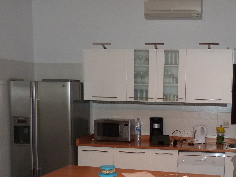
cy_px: 136
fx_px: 361
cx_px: 167
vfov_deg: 27.1
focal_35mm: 53
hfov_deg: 35.6
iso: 200
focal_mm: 4.5
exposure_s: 1/60
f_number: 2.8
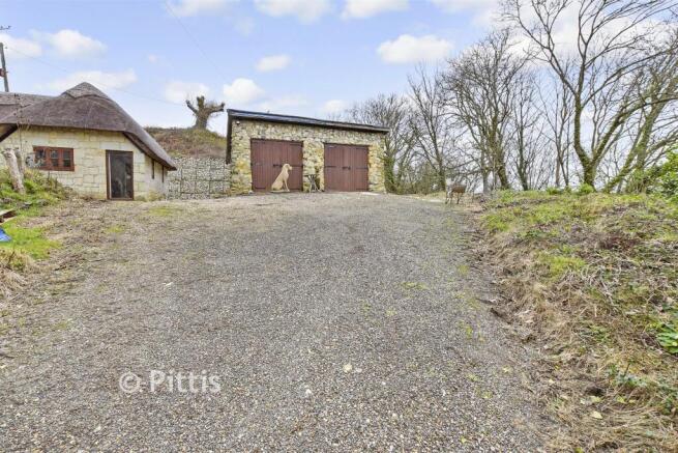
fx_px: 283
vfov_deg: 77.4
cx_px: 339
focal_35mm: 15
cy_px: 226
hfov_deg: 100.4
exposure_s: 1/60
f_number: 8
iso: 160
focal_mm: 10
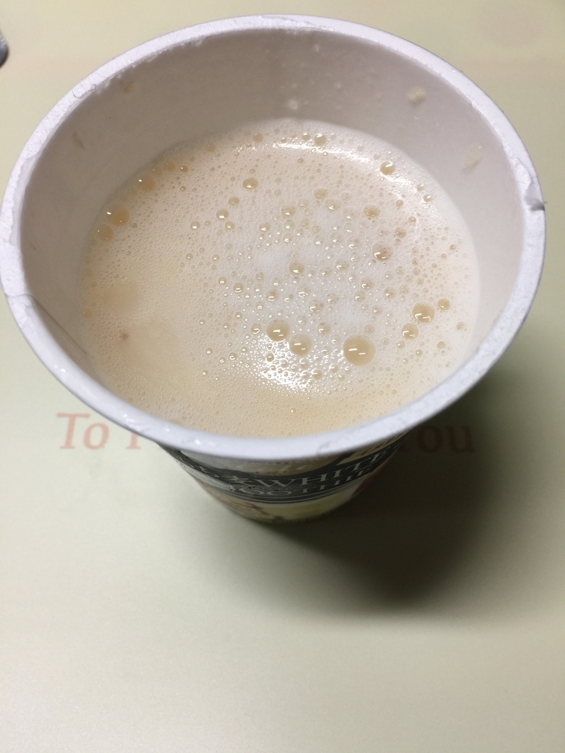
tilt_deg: -65.3
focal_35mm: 29
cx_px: 282
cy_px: 376
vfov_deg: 61.7
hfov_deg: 48.2
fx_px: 631
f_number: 2.2
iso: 40
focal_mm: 4.15
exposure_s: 1/30
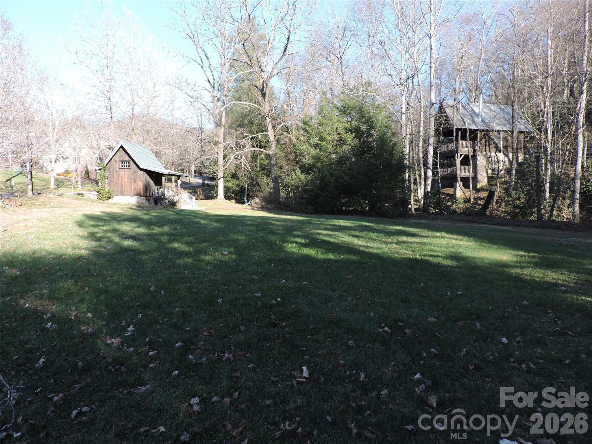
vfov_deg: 56.8
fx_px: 410
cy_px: 222
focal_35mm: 24
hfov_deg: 71.6
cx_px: 296
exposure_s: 1/250
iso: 100
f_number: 3
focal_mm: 4.3
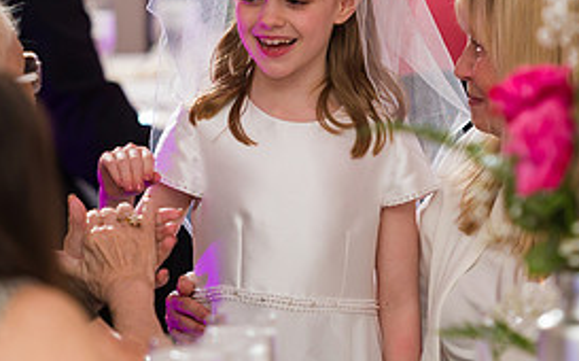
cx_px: 293
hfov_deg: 6.3
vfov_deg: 3.9
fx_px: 5297
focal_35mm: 336
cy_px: 74
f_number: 3.2
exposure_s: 1/200
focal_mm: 155
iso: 1600
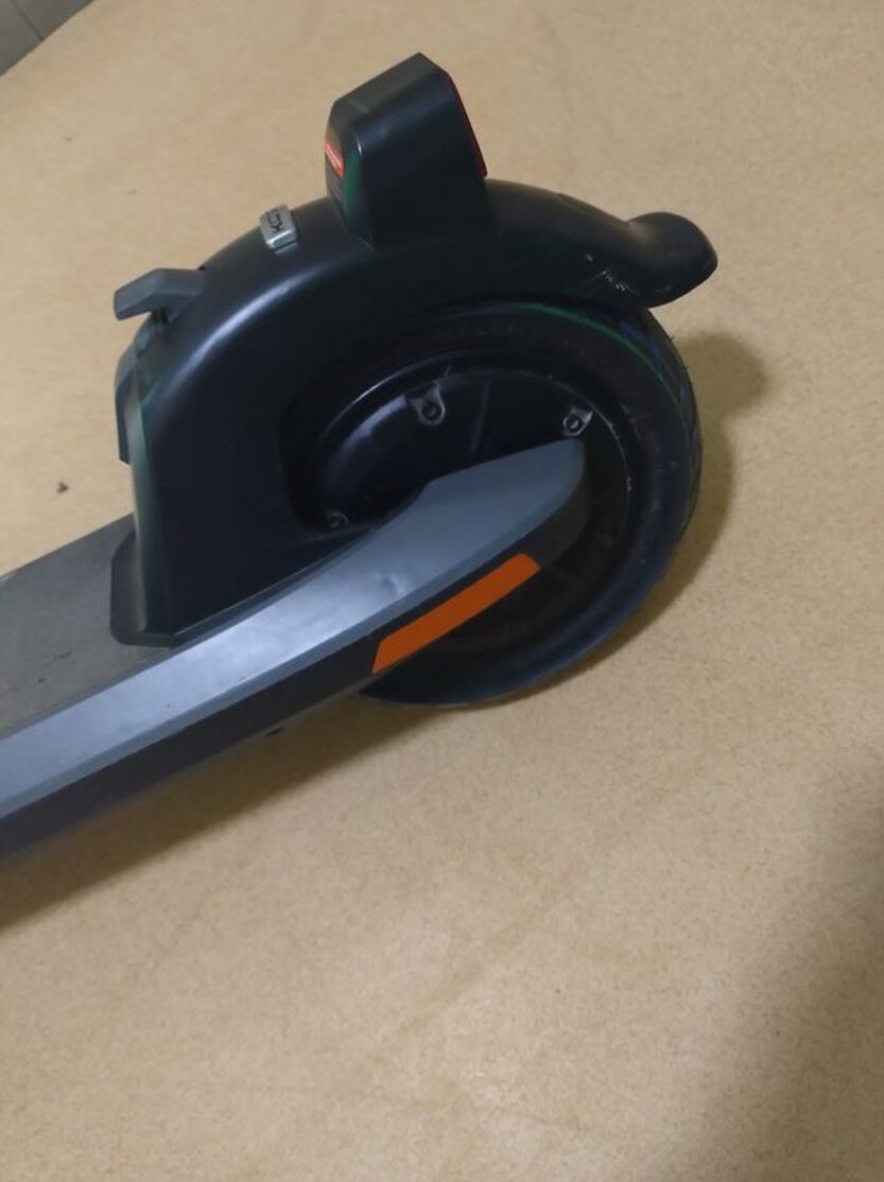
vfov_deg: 60.0
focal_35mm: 30
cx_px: 437
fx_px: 1023
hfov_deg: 46.7
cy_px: 571
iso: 2741
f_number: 1.7
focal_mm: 4.71
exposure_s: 1/33.3
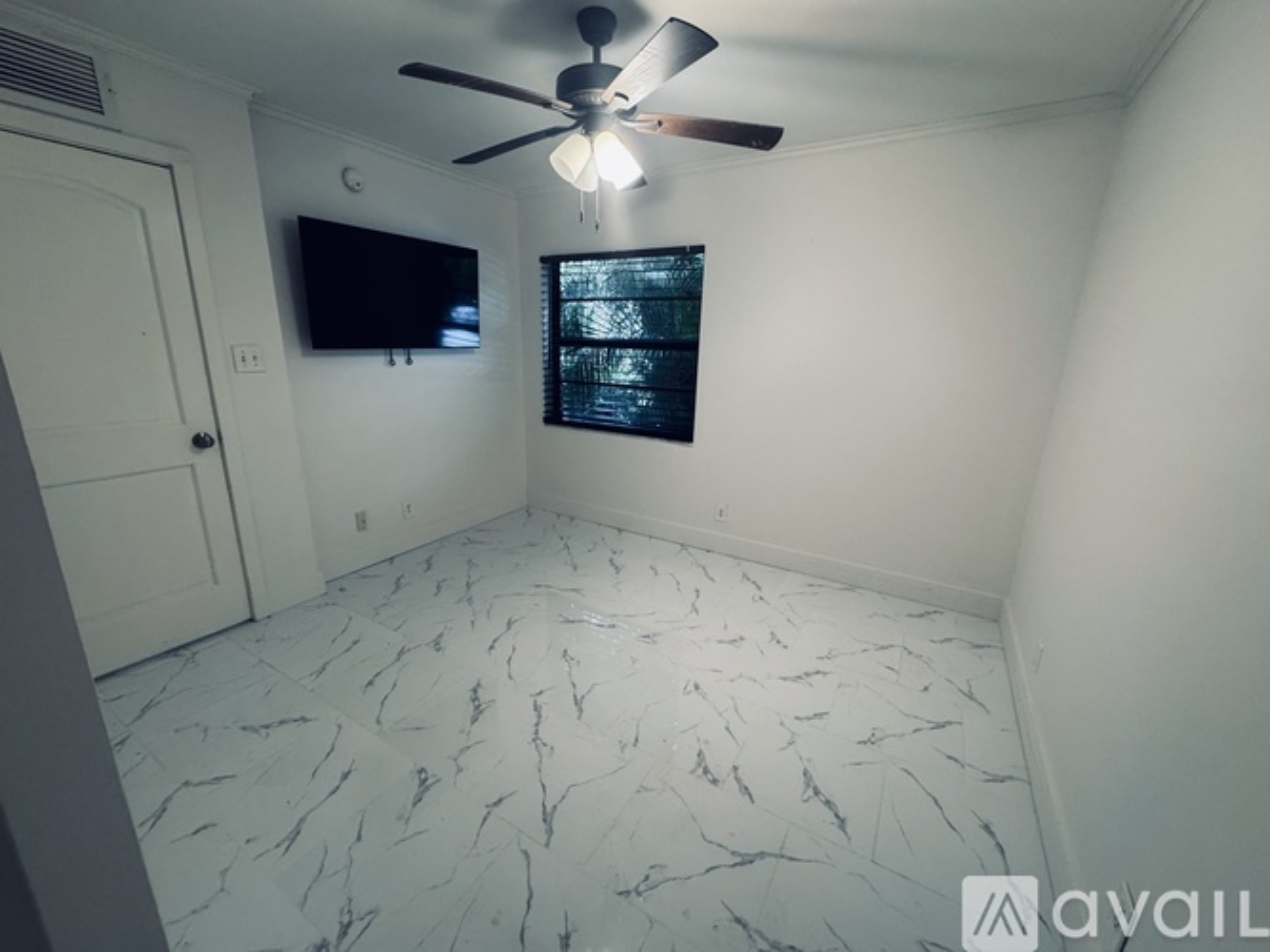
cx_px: 635
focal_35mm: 14
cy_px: 476
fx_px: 514
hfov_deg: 102.1
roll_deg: -1.4
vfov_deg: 85.7
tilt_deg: -16.0
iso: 250
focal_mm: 2.22
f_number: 2.2
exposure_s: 1/60
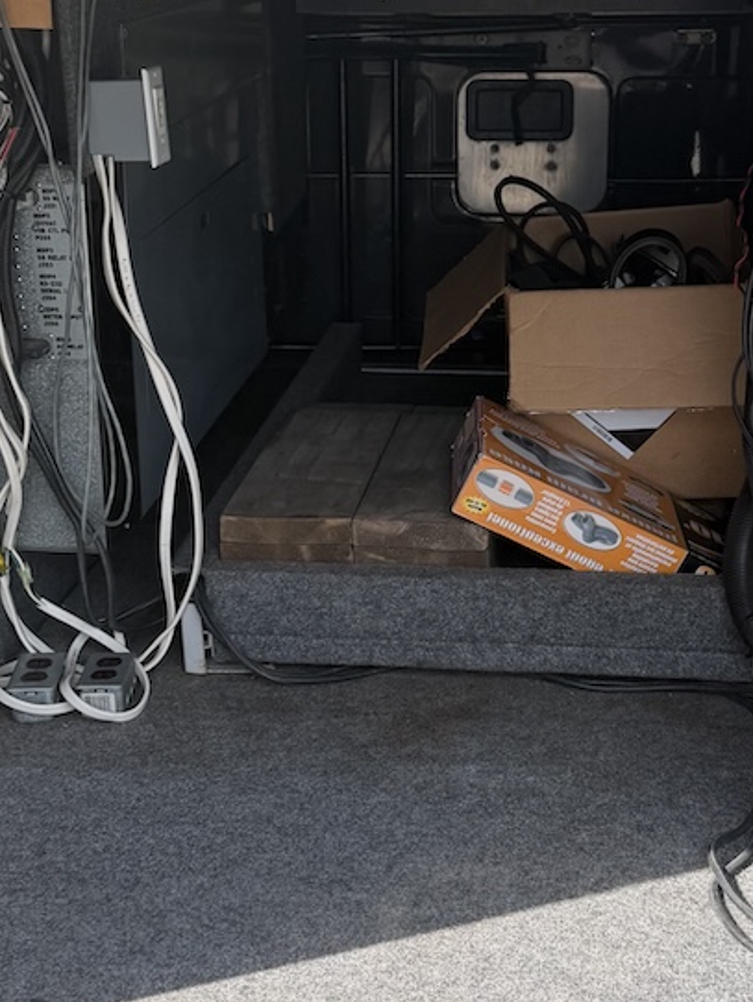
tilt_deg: -12.2
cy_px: 454
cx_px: 422
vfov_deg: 32.7
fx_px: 1710
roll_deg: +0.7
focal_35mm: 59
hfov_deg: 24.8
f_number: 1.78
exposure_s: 1/831
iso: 80
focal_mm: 6.76
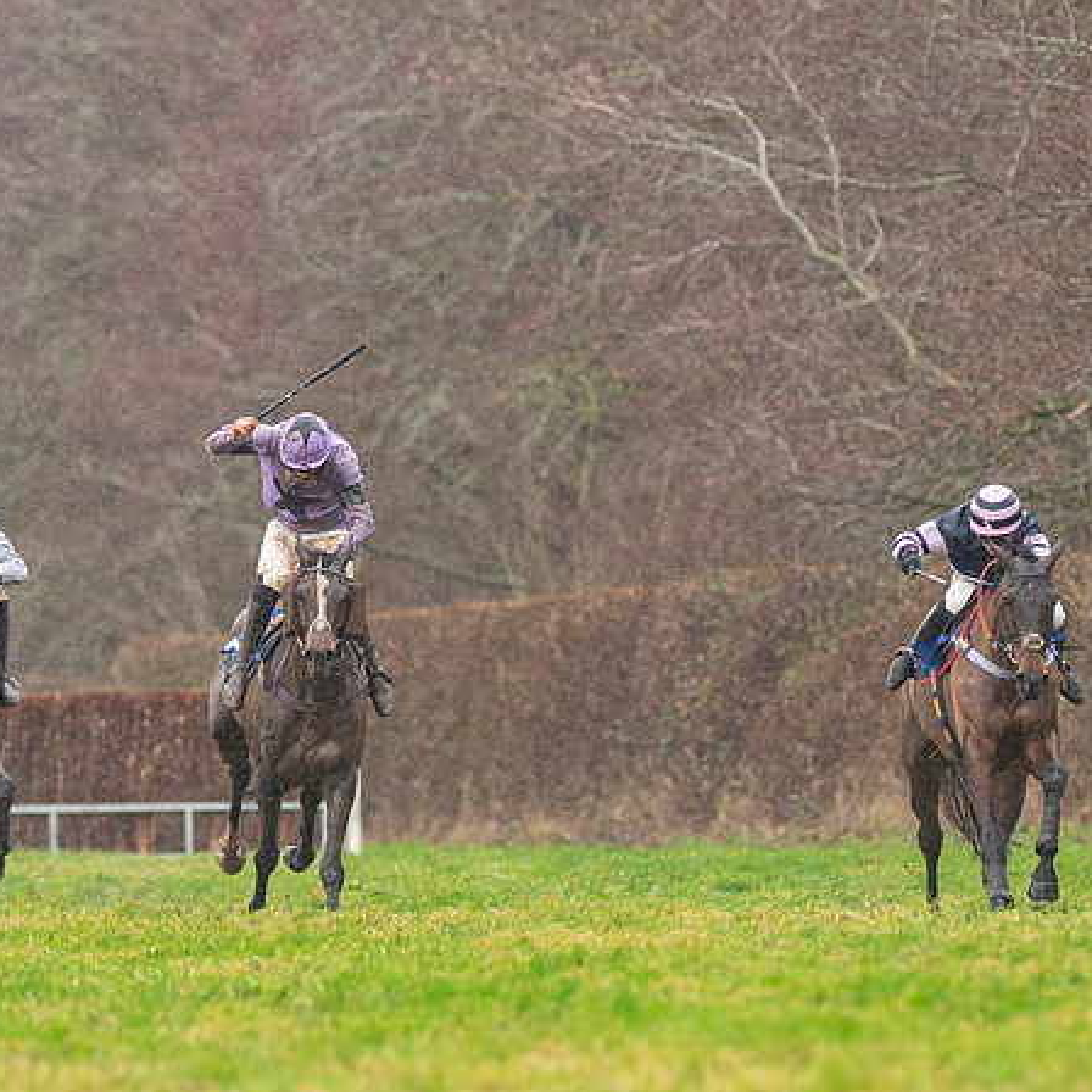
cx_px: 487
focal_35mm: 616
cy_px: 547
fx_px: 21985
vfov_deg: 2.8
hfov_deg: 2.8
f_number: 5
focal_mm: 300
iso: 1000
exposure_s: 1/1000
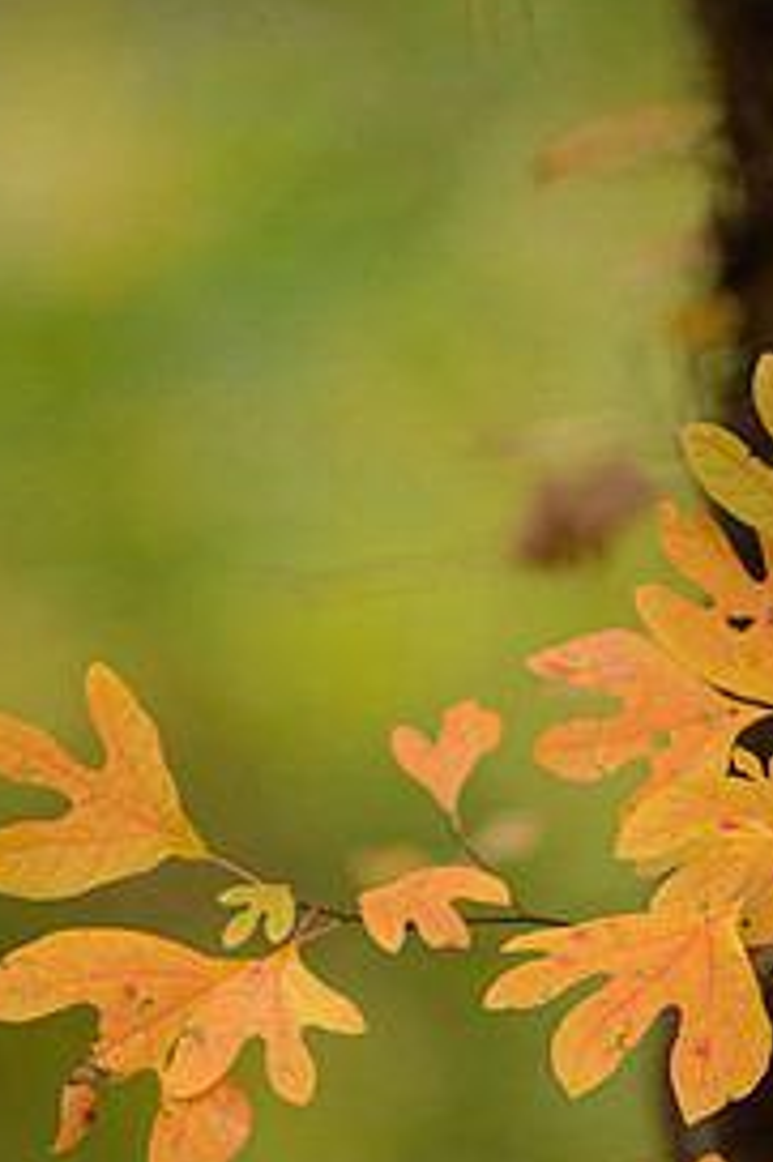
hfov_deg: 1.7
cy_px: 906
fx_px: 26668
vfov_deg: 2.5
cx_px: 594
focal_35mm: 827
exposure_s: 1/1000
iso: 1250
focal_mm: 500
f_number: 5.6
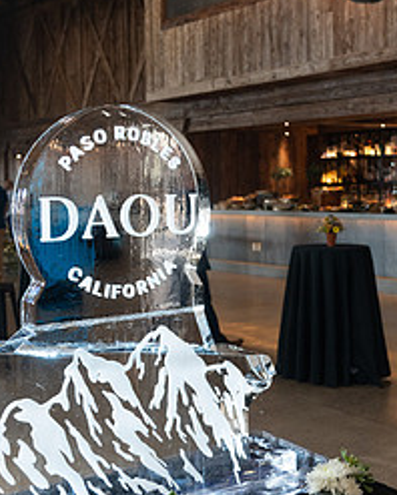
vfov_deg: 35.3
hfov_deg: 28.6
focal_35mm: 53
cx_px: 158
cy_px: 228
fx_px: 777
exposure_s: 1/160
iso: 3200
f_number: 4
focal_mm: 31
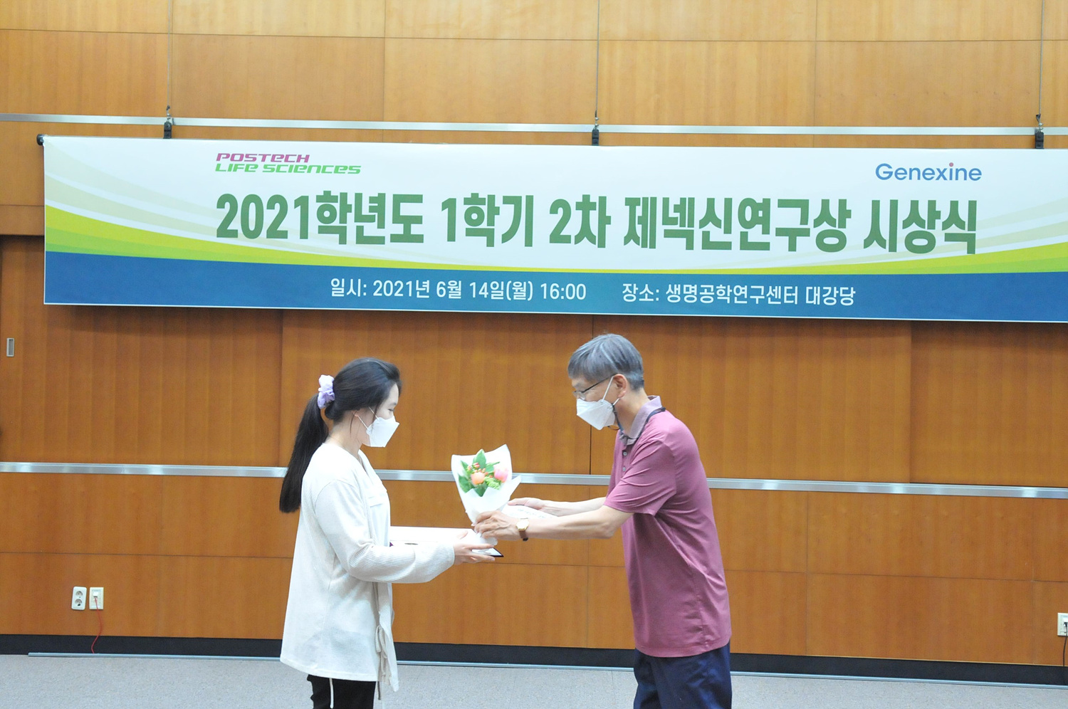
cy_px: 354
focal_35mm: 45
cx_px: 534
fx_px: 1333
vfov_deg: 29.8
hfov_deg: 43.7
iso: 3200
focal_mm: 30
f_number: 4
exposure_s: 1/60
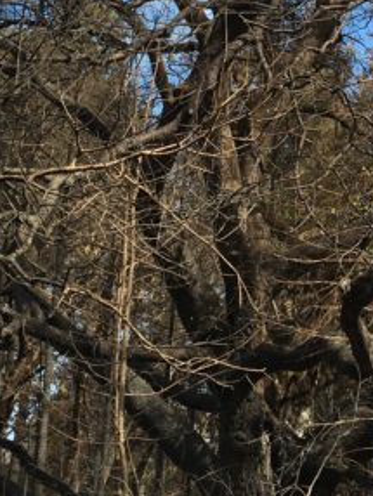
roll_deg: -3.6
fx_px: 1162
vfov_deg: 23.3
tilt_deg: +26.3
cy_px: 24
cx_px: 241
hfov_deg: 18.2
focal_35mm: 81
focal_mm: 4.15
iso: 25
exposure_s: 1/596
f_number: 2.2
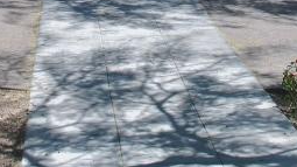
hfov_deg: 15.5
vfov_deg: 8.2
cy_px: -178
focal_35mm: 139
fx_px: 1094
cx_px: 179
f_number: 7.1
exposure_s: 1/200
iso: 100
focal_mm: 22
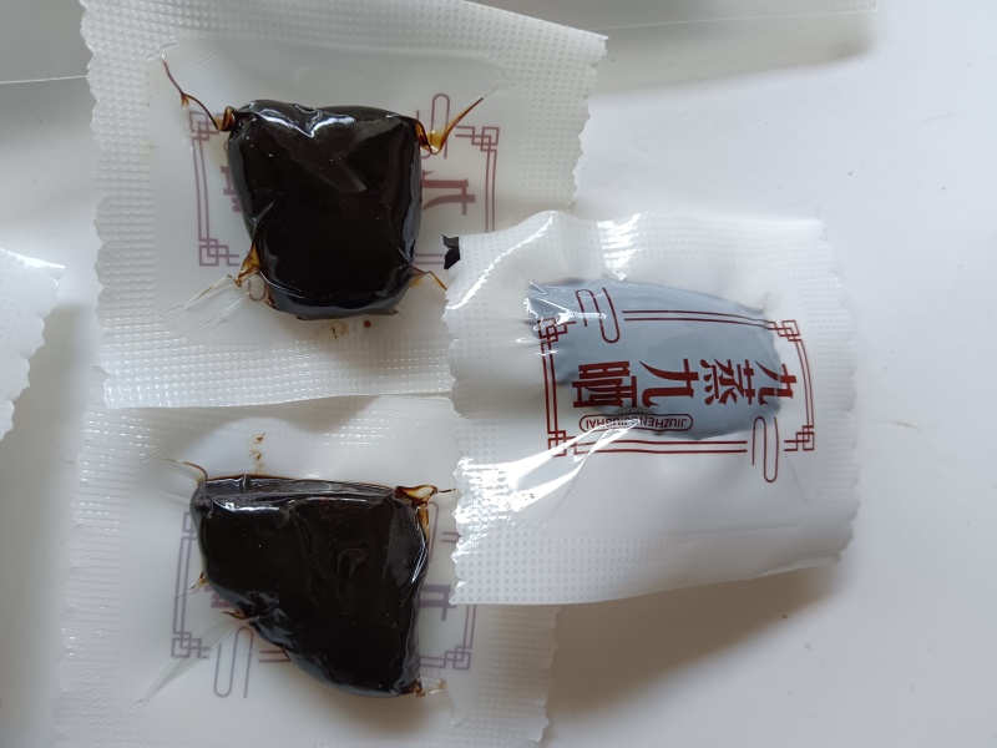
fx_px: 749
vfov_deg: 53.1
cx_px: 498
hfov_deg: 67.3
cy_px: 374
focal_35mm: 26
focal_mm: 4.05
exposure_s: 1/100
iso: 354
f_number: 1.8
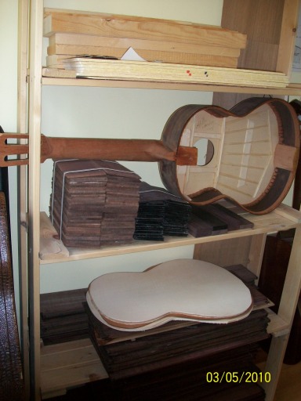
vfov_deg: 54.0
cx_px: 150
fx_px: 394
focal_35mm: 34
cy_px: 200
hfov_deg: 41.8
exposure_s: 1/60
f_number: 2.8
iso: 120
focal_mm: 5.7
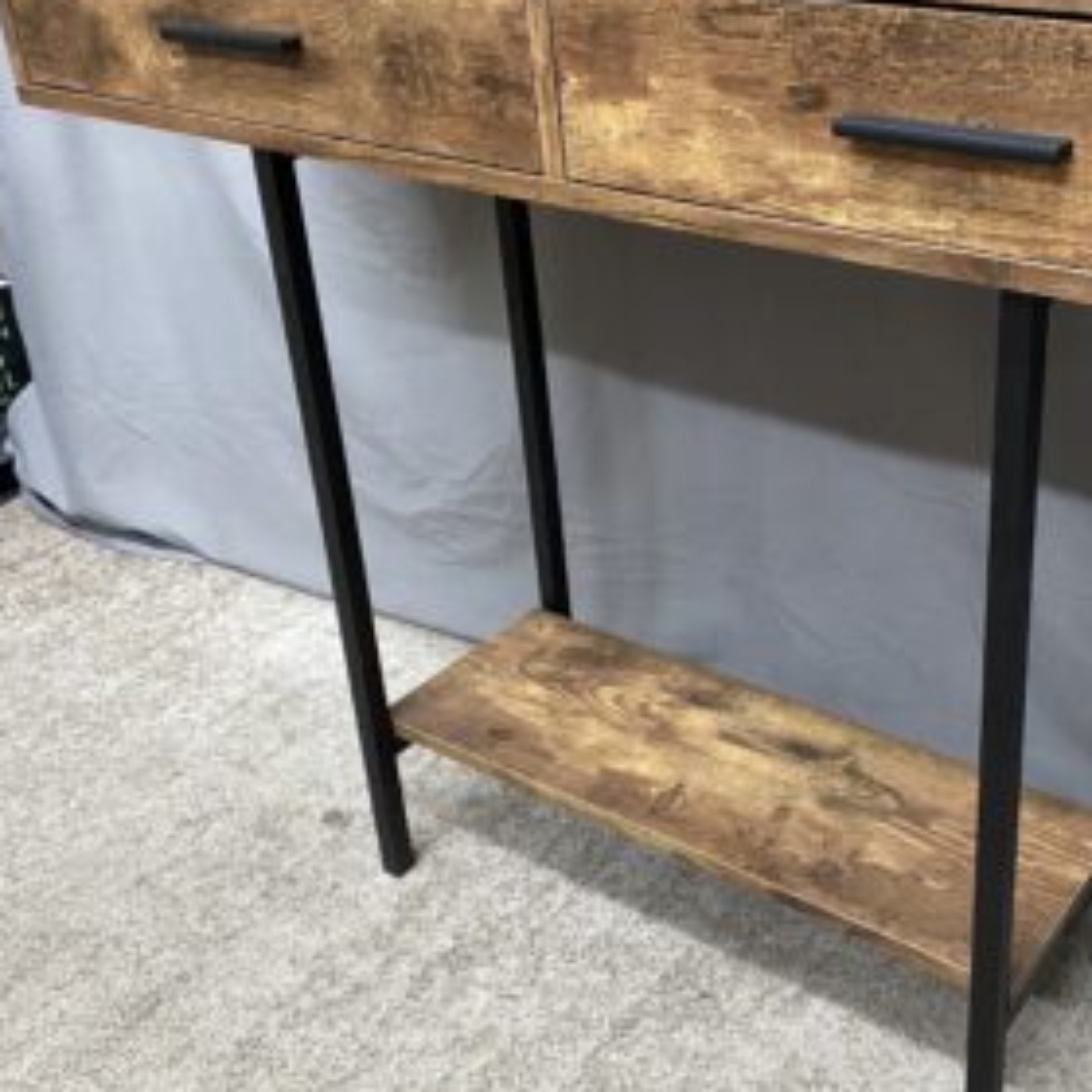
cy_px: 489
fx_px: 1463
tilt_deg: -27.0
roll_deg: +1.7
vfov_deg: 40.9
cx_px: 819
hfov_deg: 39.8
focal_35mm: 41
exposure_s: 1/60
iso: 320
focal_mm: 4.25
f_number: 1.8
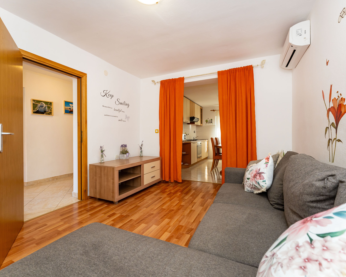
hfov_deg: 93.1
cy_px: 138
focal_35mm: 16
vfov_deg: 80.4
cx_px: 172
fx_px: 164
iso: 800
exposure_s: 1/60
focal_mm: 14
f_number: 7.1
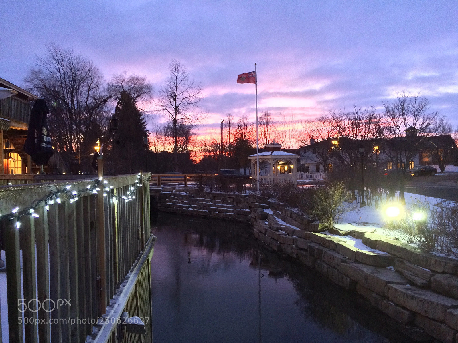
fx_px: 384
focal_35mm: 29
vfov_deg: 48.2
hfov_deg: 61.7
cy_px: 172
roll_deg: +1.8
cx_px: 229
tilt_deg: +2.2
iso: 320
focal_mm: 4.15
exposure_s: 1/30
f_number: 2.2
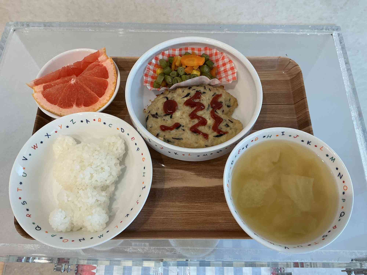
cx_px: 184
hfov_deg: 61.7
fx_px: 307
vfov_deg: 48.2
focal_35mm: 29
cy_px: 138
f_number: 1.8
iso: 50
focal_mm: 3
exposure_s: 1/60
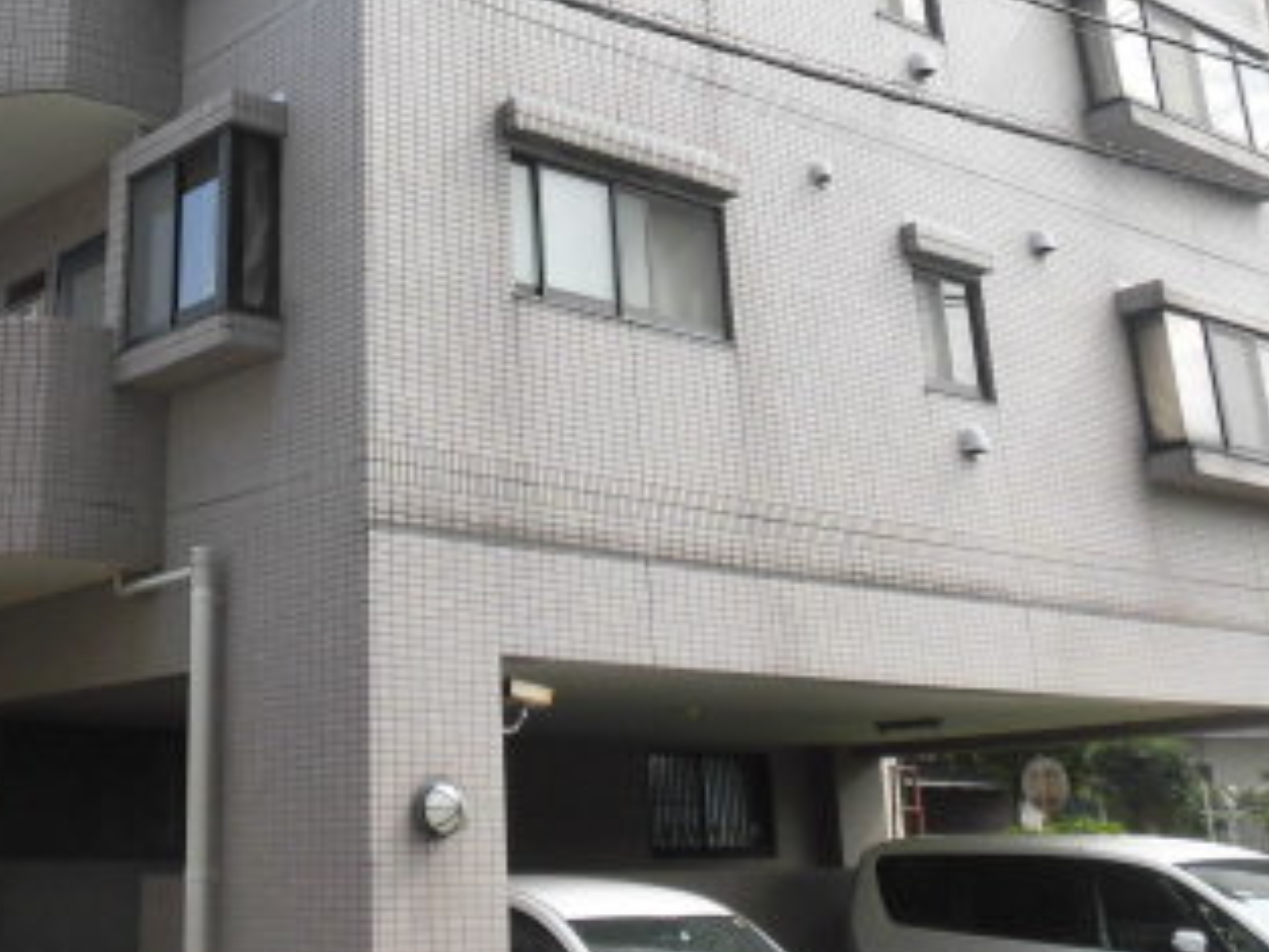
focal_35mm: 49
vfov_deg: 28.4
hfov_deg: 38.2
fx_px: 1797
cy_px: 73
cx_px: 361
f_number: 3.1
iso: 100
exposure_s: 1/250
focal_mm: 4.3
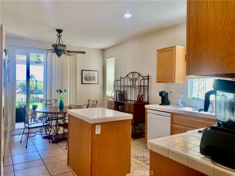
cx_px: 118
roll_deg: -1.0
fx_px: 177
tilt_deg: -1.0
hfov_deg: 67.3
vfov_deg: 53.1
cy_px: 88
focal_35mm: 26
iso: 64
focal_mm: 4.25
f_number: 1.8
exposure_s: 1/120
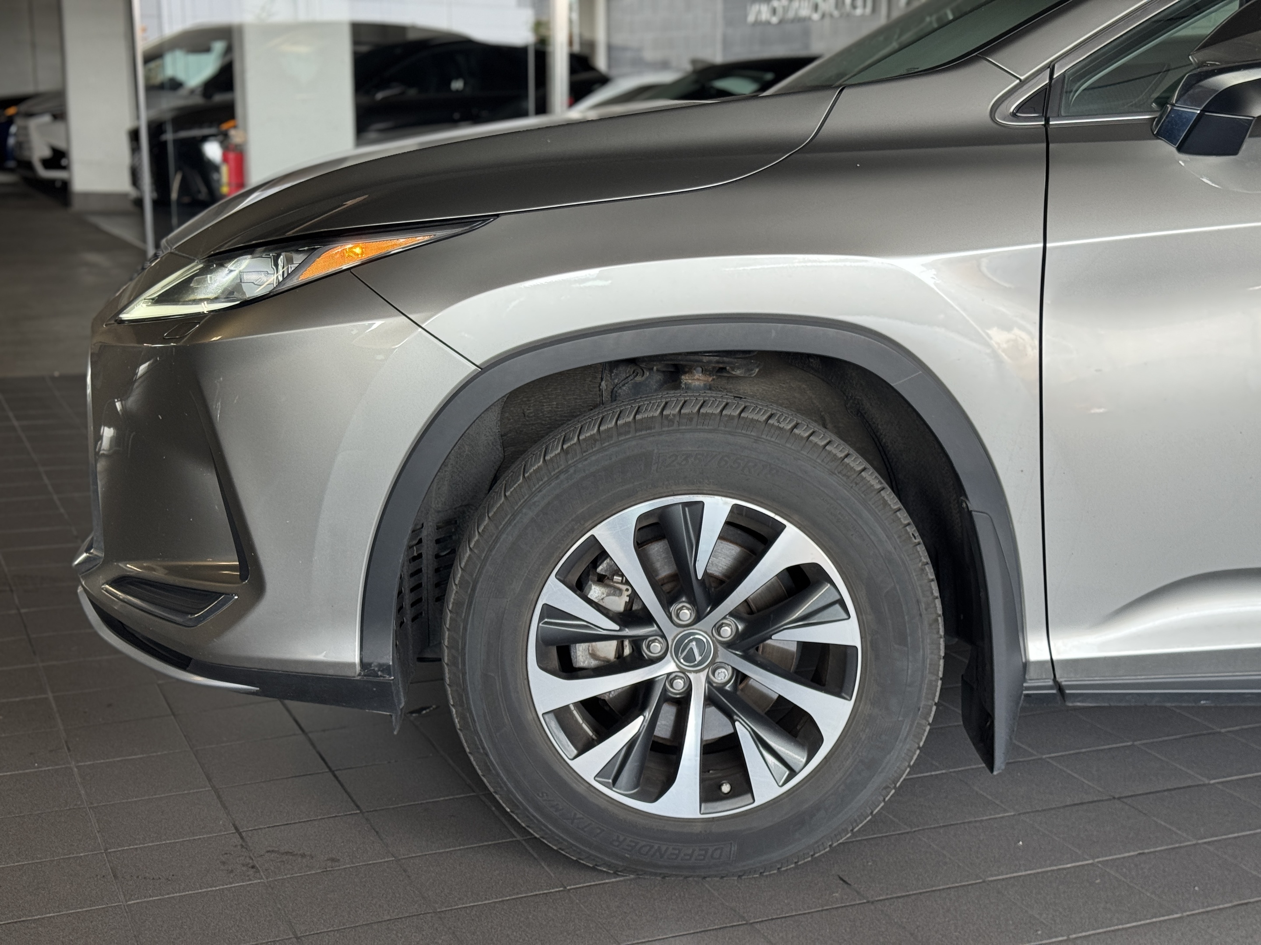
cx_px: 630
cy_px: 472
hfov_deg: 39.7
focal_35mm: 48
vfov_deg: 30.3
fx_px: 1749
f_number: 1.78
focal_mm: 6.76
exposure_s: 1/121
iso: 64
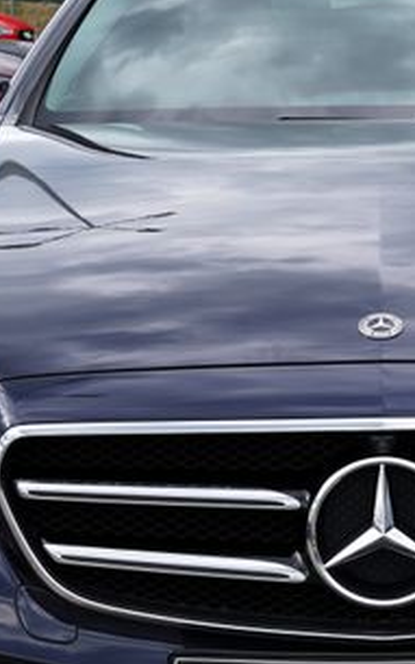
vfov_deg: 21.0
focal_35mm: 99
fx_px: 1793
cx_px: 393
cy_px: 297
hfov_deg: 13.1
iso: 100
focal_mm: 29
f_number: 6.3
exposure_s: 1/160
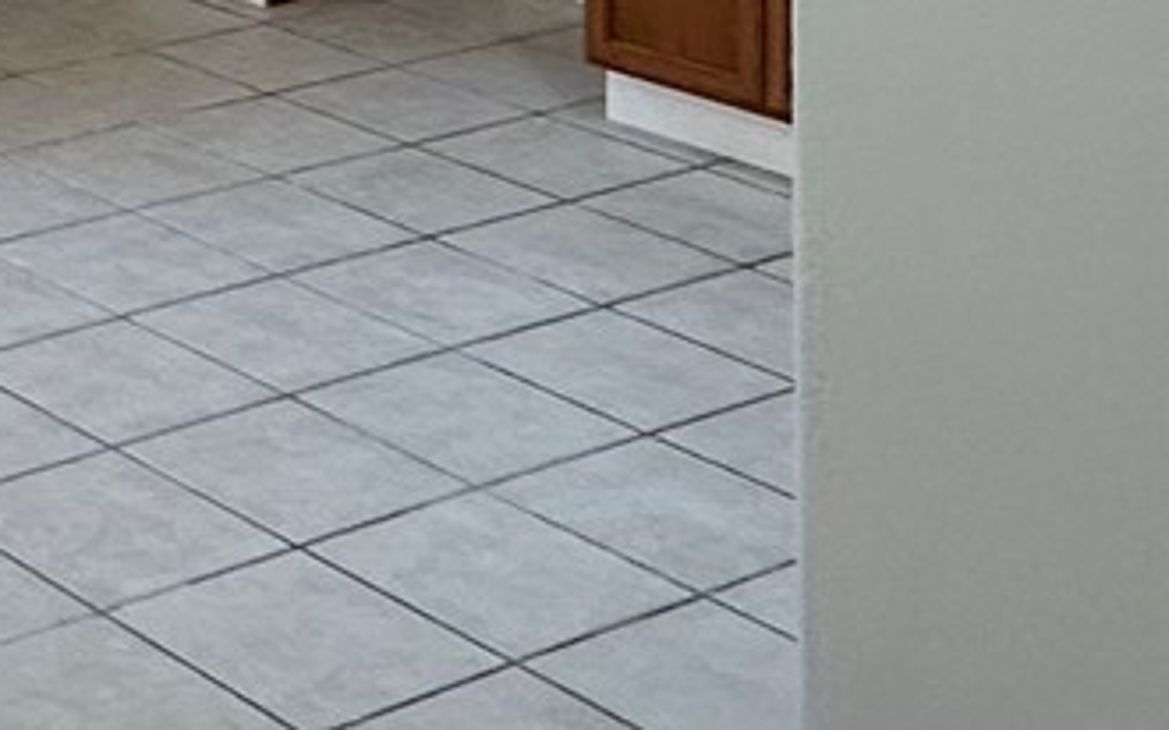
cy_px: -709
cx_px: -786
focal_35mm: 92
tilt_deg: -2.8
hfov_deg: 18.7
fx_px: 2930
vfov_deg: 12.6
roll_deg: +2.2
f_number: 2.2
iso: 100
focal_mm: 2.22
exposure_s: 1/120
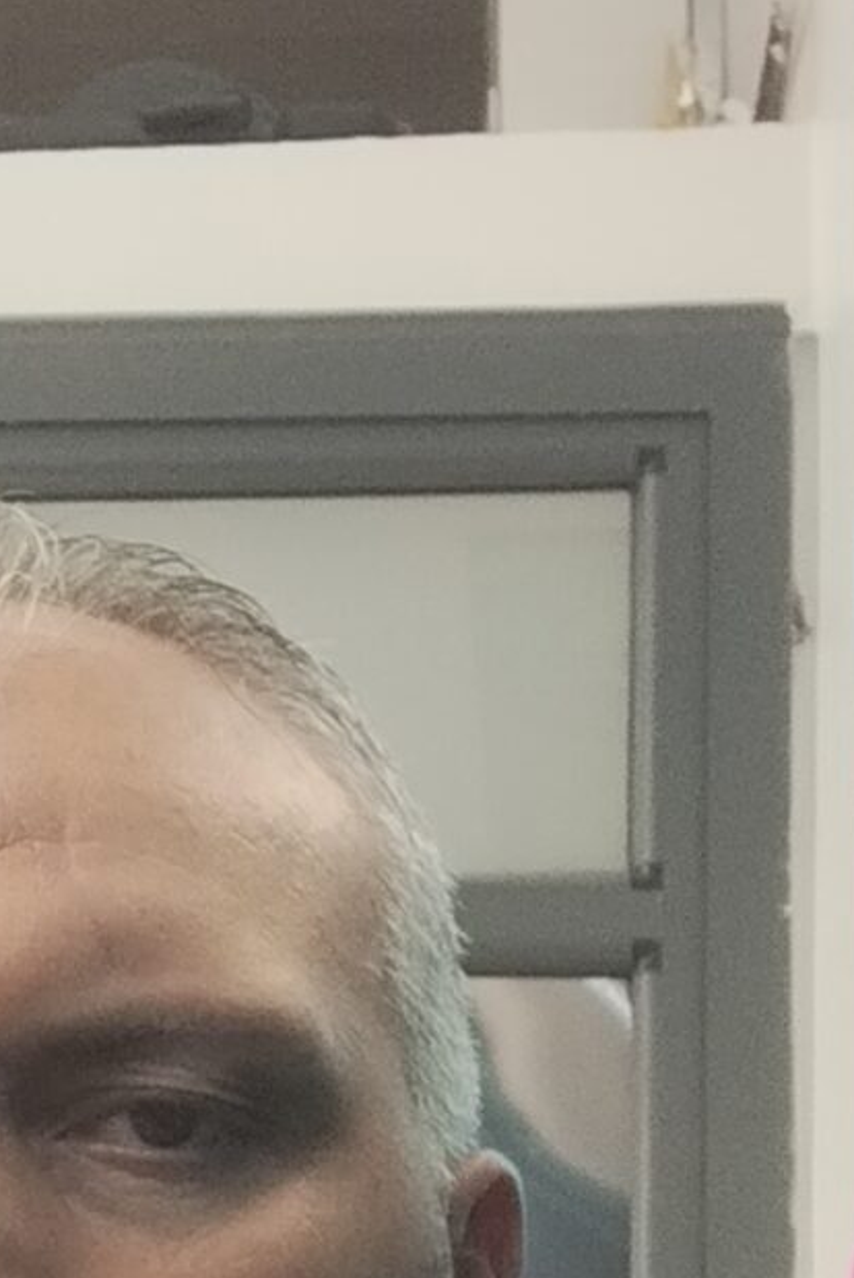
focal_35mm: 103
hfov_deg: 13.0
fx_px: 3661
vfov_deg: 19.7
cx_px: -124
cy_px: 981
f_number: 2.4
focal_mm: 3.26
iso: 125
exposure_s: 1/33
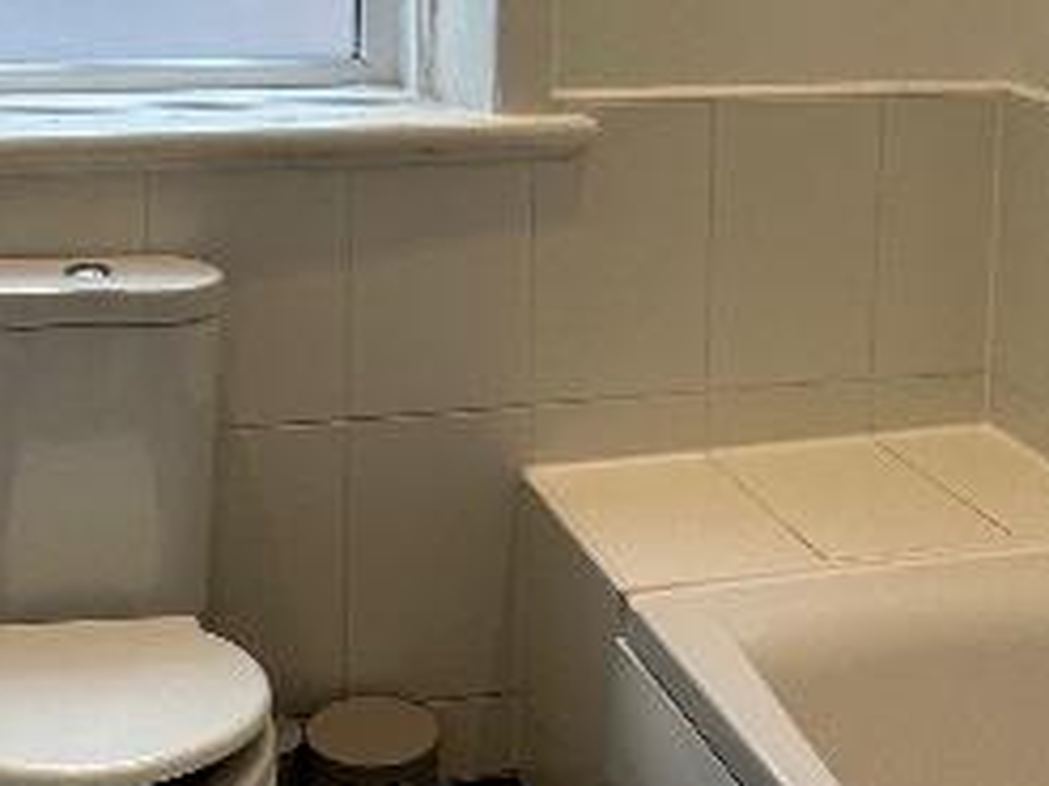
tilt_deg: -6.2
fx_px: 1757
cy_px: 34
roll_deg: -0.3
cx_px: 467
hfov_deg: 33.2
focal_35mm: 58
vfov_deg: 24.3
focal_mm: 2.22
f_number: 2.2
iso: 80
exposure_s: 1/100
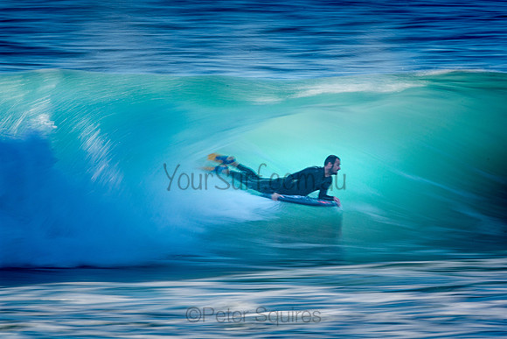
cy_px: 170
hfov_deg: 2.7
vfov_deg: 1.8
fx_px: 10564
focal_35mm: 750
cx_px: 254
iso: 100
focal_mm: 500
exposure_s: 1/25
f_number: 22
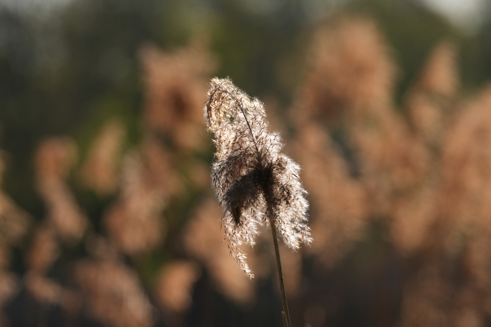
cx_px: 246
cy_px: 164
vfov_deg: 4.1
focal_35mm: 339
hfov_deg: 6.1
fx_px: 4623
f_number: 4.5
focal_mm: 226
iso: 500
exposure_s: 1/3200
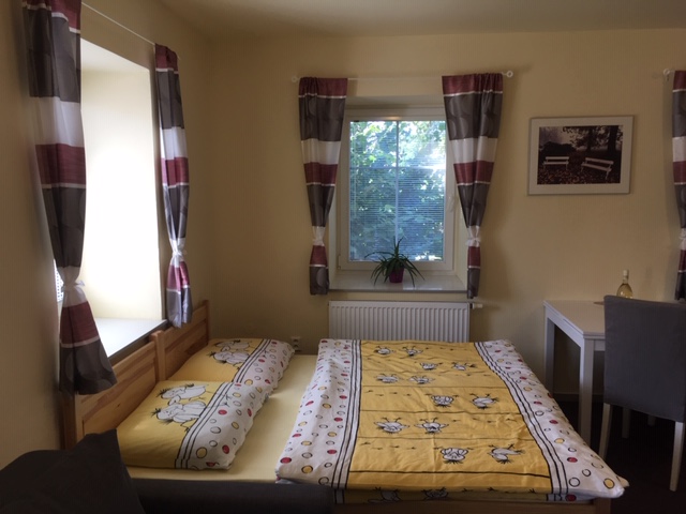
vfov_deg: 48.2
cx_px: 343
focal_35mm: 29
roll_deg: -0.5
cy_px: 257
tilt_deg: -8.6
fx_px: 575
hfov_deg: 61.7
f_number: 2.2
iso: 32
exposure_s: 1/50
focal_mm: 4.15
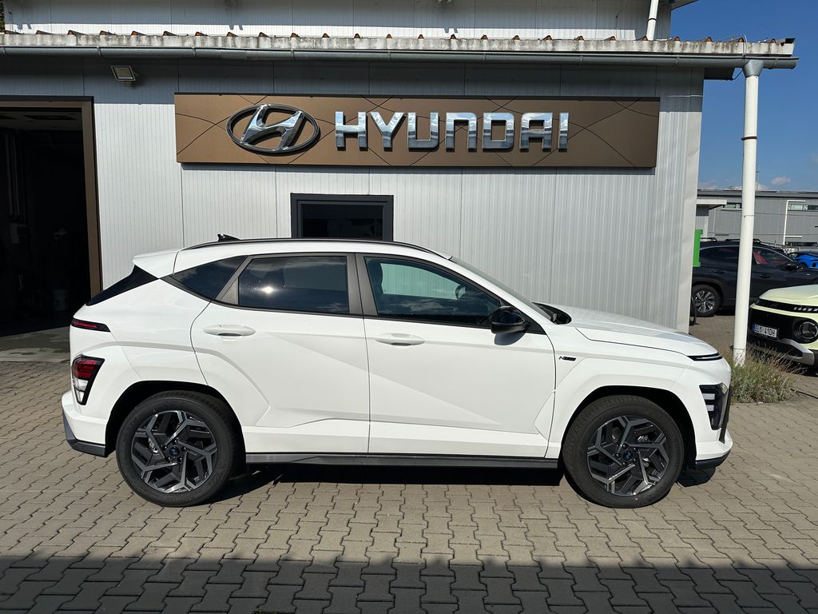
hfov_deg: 71.6
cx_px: 409
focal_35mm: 24
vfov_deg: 56.8
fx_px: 567
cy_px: 307
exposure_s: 1/18519
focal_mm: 6.86
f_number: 1.78
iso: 80
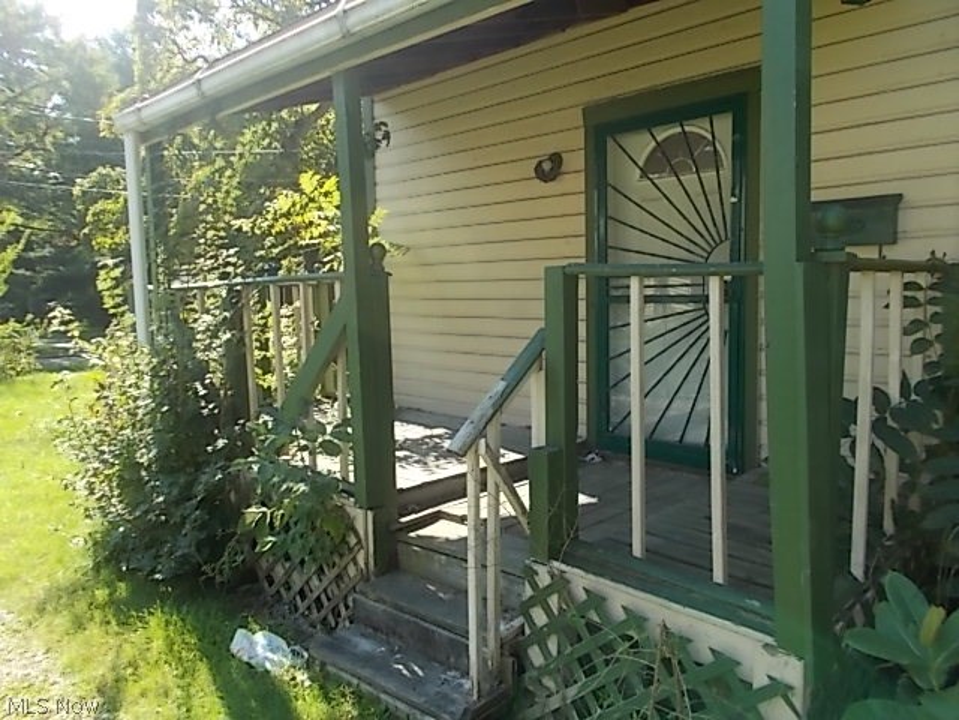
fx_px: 720
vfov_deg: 53.1
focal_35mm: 26
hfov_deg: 67.3
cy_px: 360
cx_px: 480
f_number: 3.2
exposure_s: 1/200
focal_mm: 4.6
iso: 80
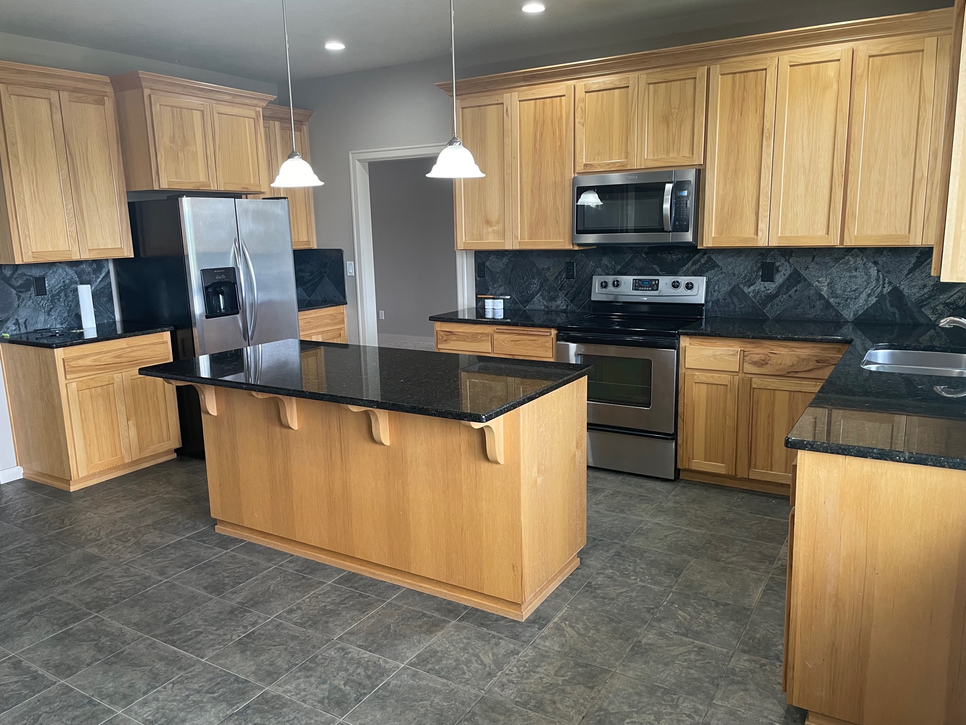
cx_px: 483
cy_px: 362
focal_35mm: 26
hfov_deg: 67.3
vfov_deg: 53.1
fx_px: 726
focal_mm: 4.2
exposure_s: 1/60
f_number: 1.6
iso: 125
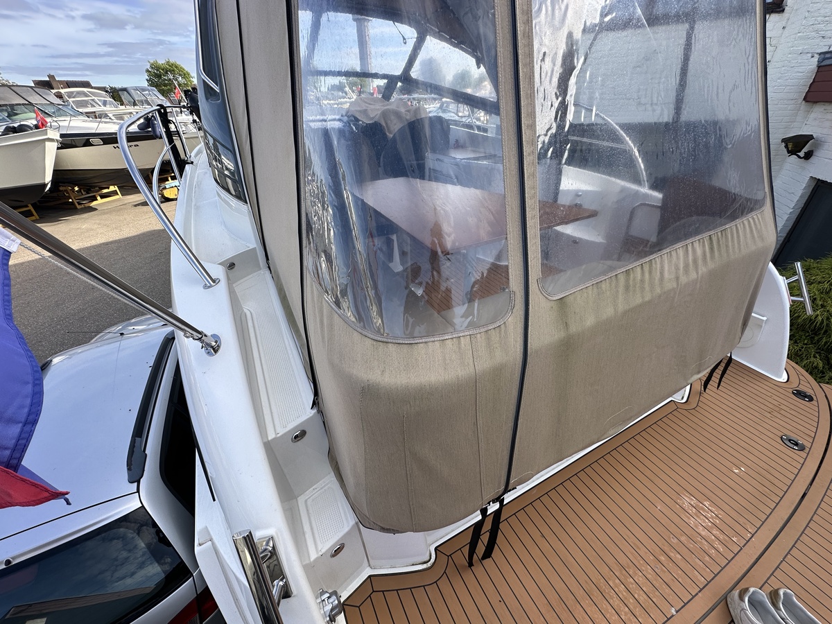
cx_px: 416
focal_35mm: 14
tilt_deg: -31.3
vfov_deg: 85.7
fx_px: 336
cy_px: 312
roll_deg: +2.0
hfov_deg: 102.1
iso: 40
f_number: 2.2
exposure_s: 1/506
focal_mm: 2.22
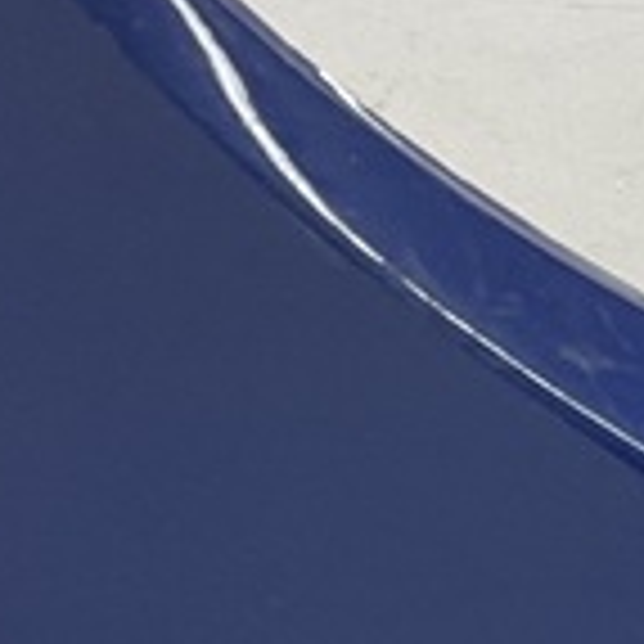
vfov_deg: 9.3
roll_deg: -1.6
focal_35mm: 181
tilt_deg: -17.1
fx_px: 3810
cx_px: 1482
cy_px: 1085
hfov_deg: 8.9
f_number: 1.8
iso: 25
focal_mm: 3
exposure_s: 1/120
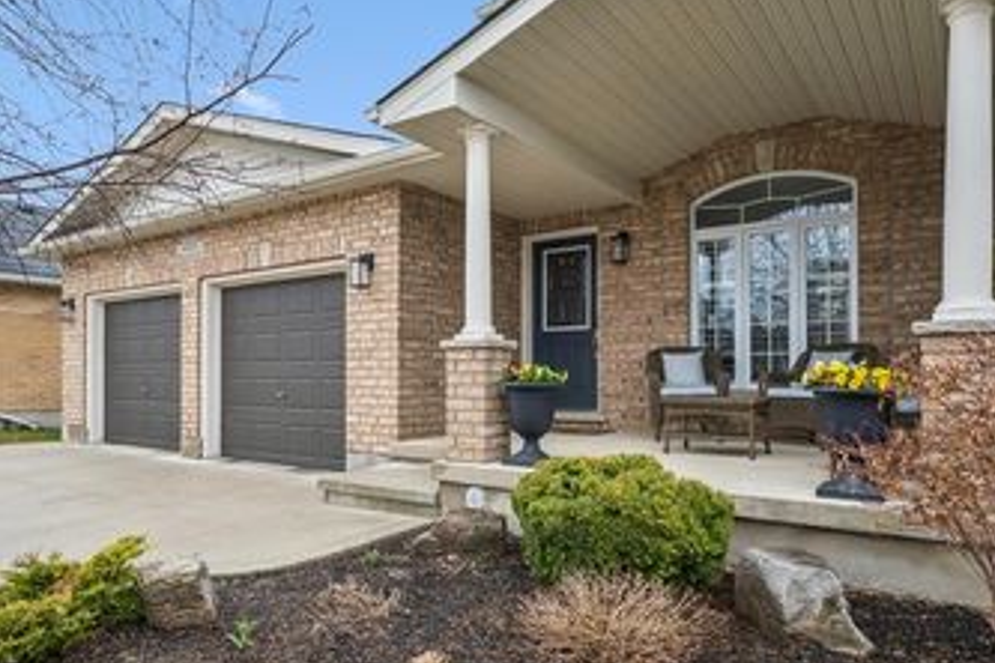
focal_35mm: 25
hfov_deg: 71.9
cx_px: 454
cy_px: 381
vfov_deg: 51.5
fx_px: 684
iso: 800
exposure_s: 1/800
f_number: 8
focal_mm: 16.5
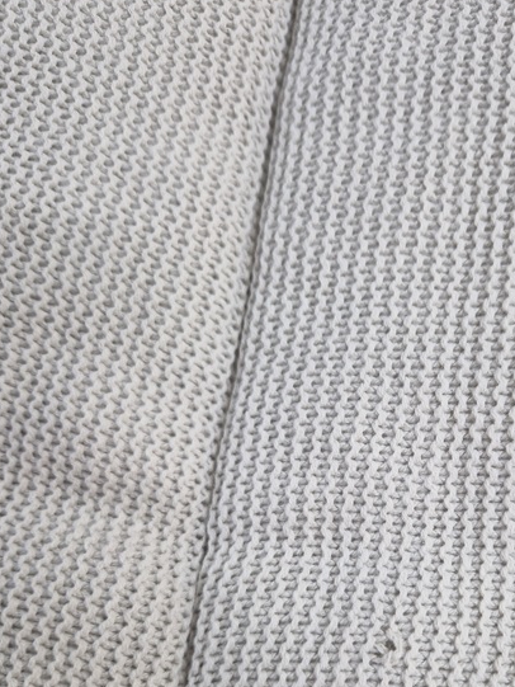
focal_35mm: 34
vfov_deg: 52.7
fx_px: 674
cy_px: 470
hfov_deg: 40.9
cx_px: 372
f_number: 1.8
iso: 50
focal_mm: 5.4
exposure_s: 1/100
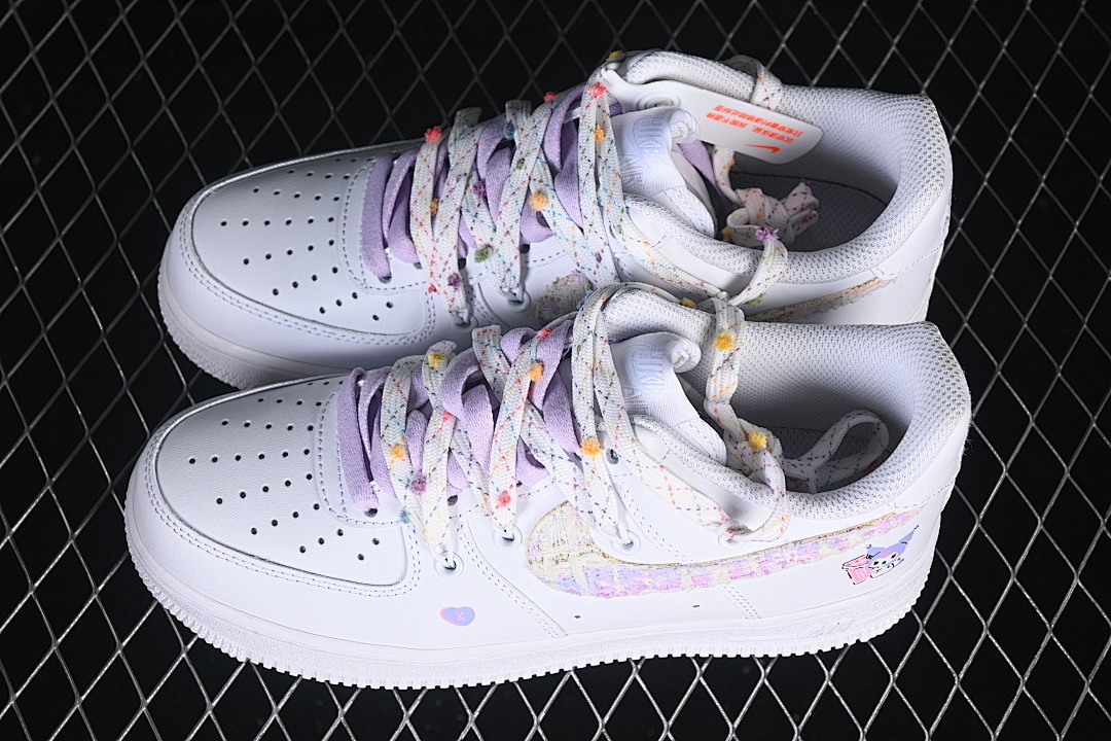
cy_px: 370
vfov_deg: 18.2
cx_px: 556
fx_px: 2314
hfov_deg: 27.0
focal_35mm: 75
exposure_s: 1/80
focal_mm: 50
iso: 160
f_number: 7.1
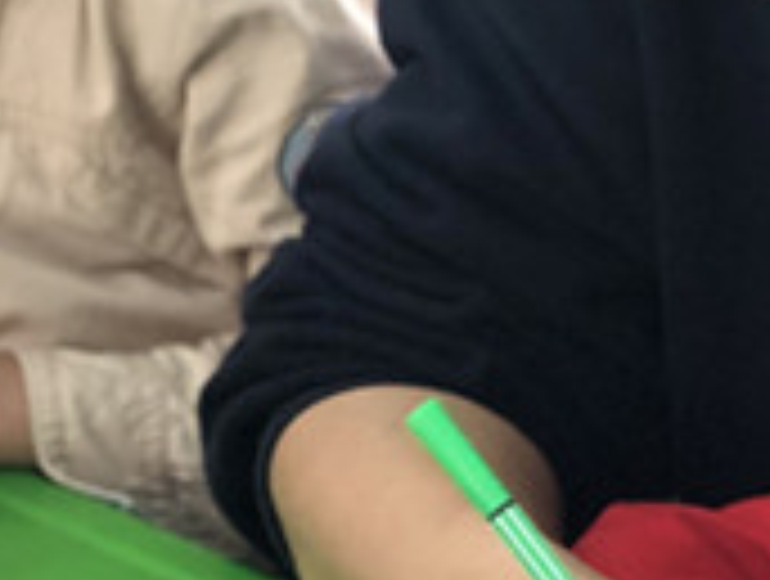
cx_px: 1022
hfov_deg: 10.6
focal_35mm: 182
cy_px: 553
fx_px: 4057
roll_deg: +0.5
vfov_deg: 8.2
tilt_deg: -23.5
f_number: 2.4
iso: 125
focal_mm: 6
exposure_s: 1/25
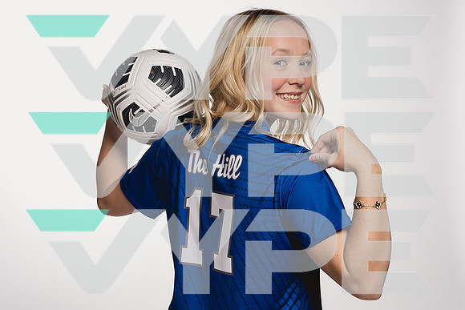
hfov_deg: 29.9
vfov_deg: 20.2
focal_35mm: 67
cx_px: 216
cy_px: 162
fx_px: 872
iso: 400
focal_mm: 60
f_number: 5.6
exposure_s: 1/250
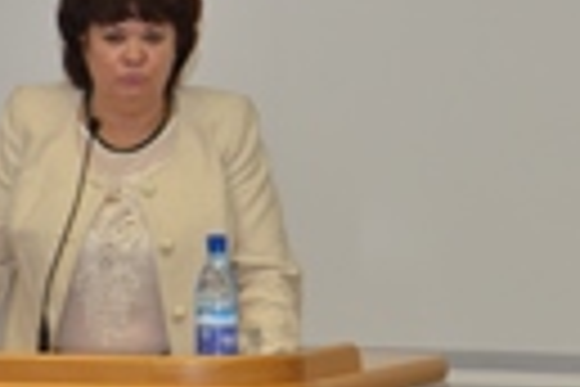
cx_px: 112
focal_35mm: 390
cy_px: 68
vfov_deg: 3.5
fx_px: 6283
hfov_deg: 5.3
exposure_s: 1/60
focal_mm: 120
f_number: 4
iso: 280
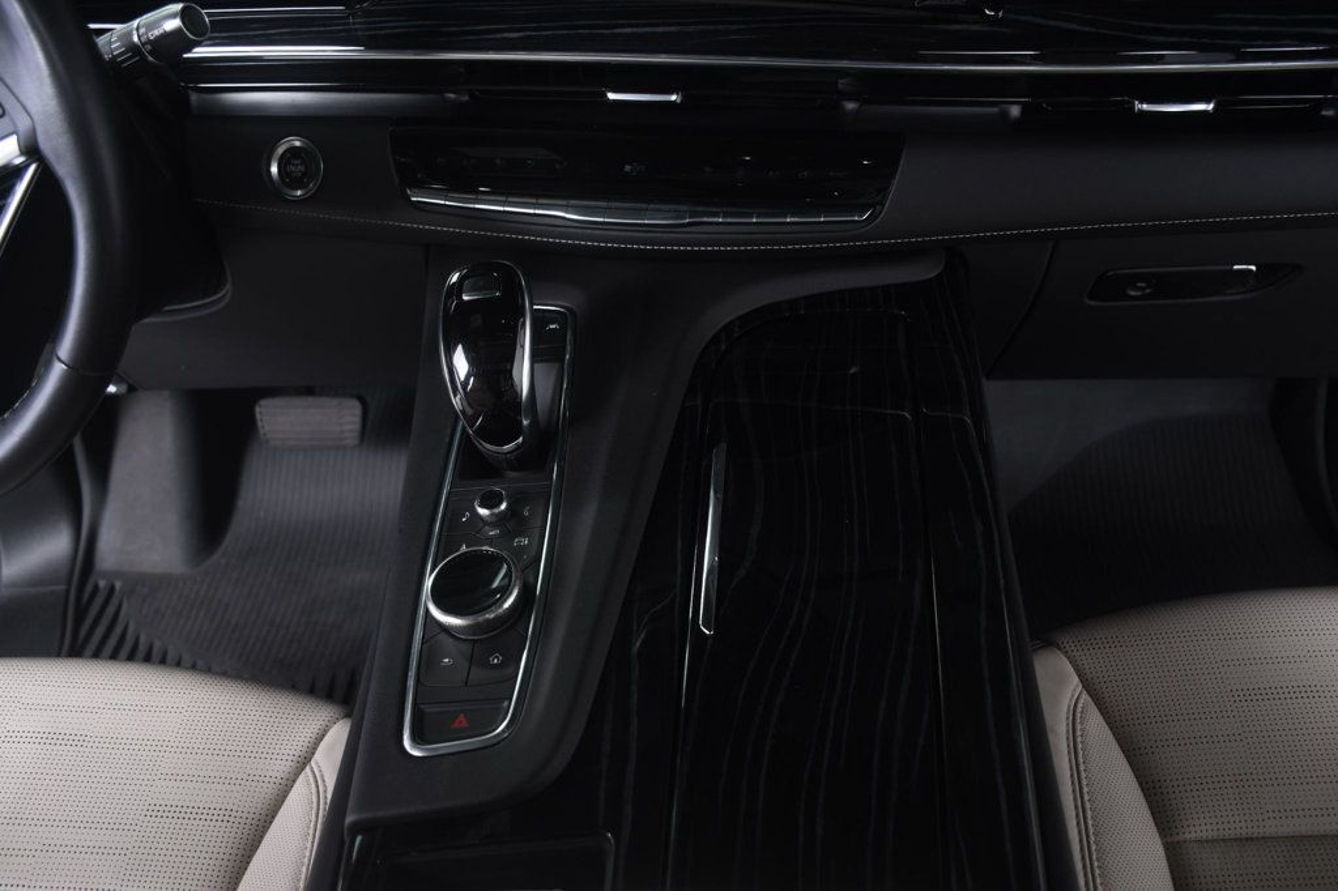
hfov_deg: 57.2
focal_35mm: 33
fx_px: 1226
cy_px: 446
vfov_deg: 39.9
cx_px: 669
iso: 100
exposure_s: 1/160
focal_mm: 22
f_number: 3.5
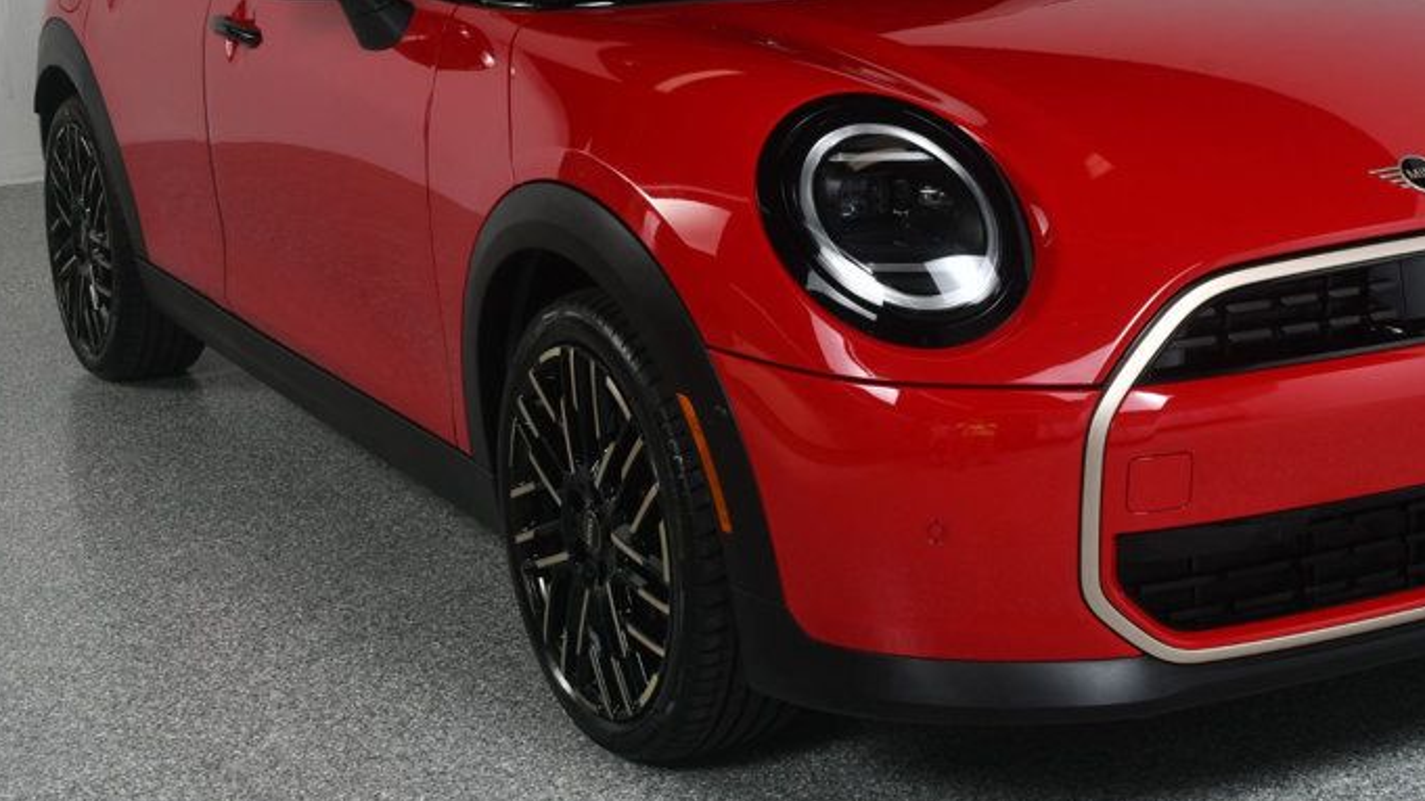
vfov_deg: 19.1
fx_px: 2380
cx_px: 877
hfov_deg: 33.2
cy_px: 274
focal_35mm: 63
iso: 100
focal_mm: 27
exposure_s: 1/160
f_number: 13
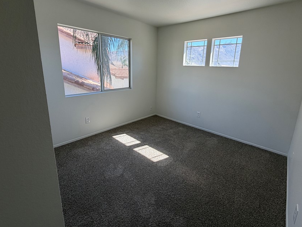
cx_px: 158
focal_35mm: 17
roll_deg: -1.4
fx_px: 148
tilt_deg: -10.4
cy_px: 99
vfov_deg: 74.4
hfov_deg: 91.0
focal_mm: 2.22
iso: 50
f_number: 2.2
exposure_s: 1/136
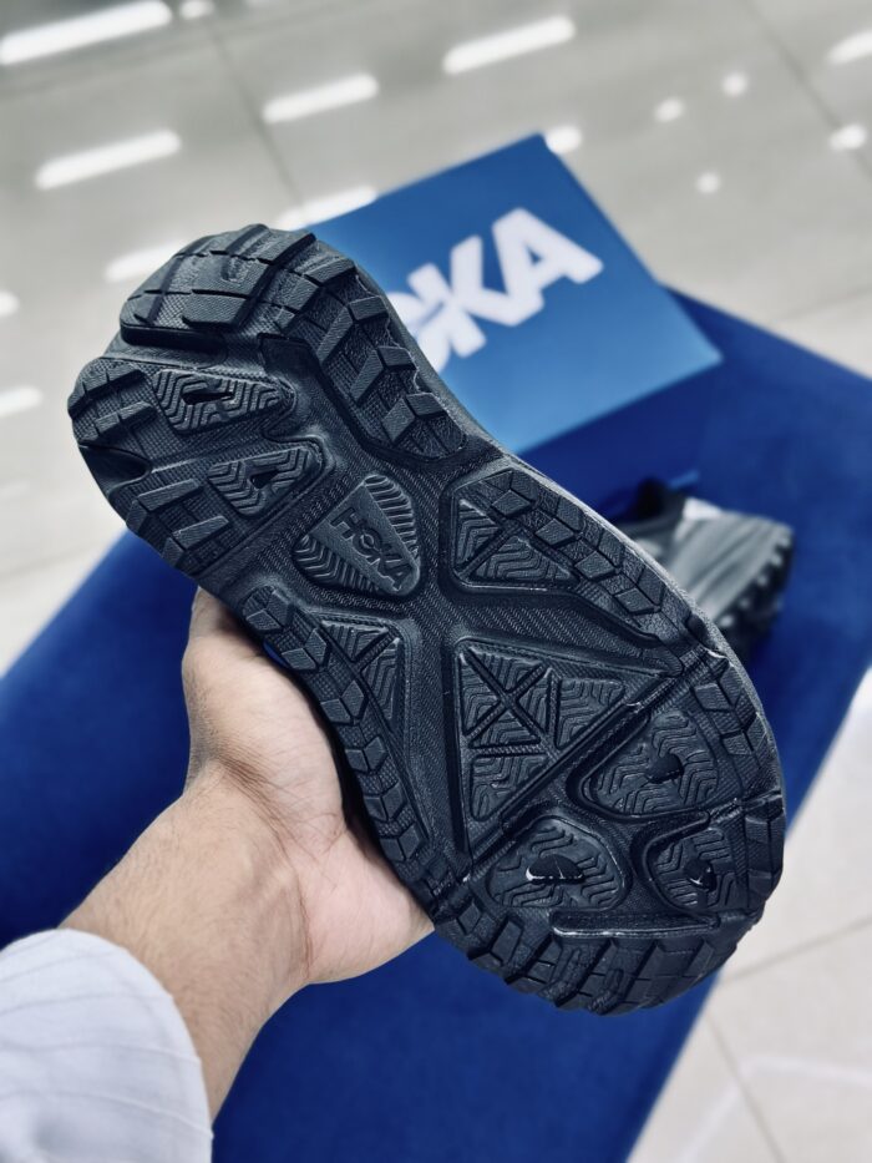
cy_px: 582
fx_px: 1612
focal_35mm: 48
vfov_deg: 39.7
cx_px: 436
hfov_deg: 30.3
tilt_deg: -59.7
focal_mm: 6.86
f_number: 1.78
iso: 125
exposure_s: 1/100
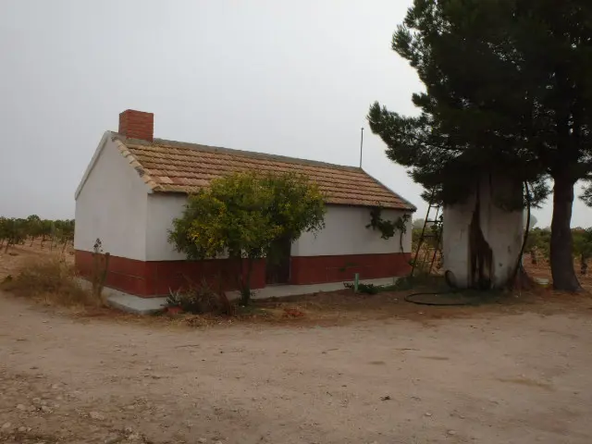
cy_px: 222
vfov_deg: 49.7
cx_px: 296
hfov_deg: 63.4
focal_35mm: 28
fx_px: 479
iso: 125
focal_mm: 5
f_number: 3.9
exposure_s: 1/500
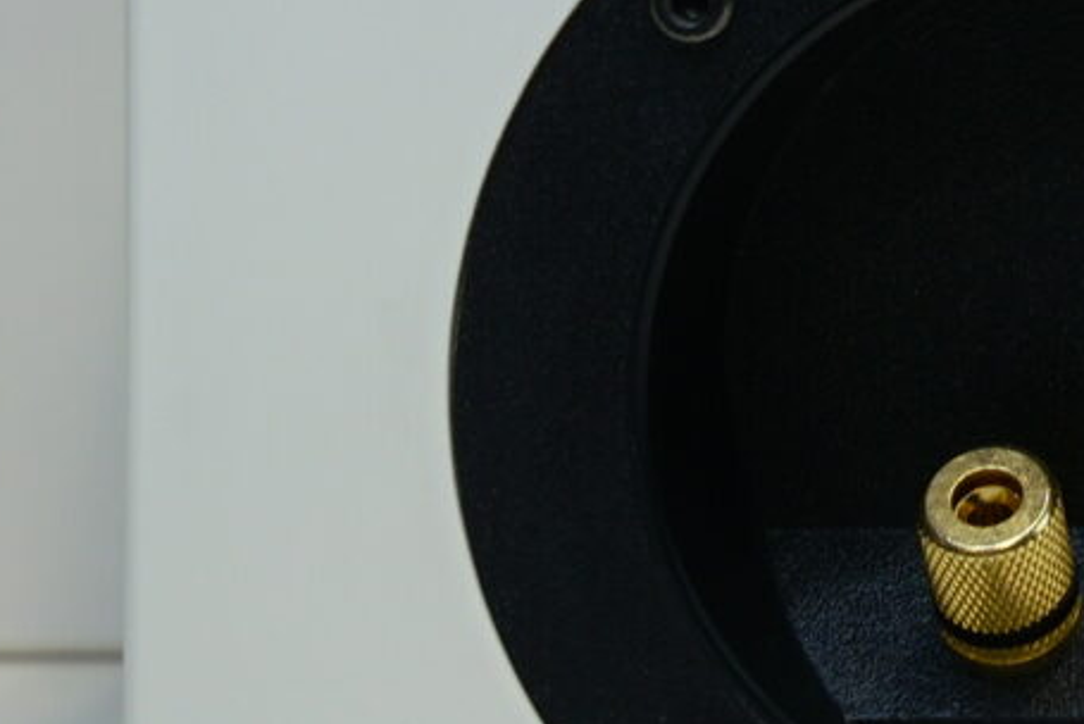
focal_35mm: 253
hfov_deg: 7.7
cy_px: -604
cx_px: 2249
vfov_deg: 5.4
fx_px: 7623
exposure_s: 1/15
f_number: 11
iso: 250
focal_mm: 45
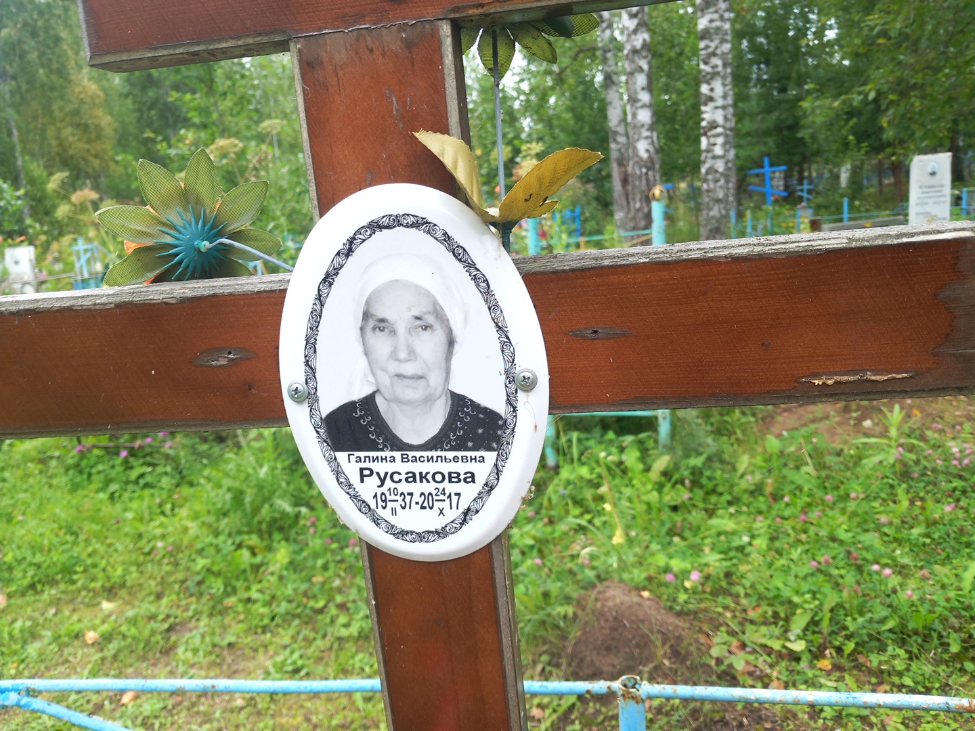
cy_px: 366
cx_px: 488
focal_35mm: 27
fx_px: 760
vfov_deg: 51.4
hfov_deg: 65.3
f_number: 1.8
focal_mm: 4
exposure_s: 1/101
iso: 40
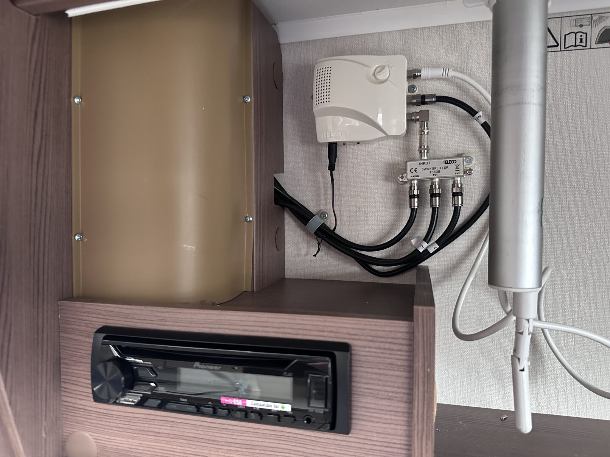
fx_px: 423
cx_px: 305
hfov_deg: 71.6
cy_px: 228
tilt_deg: -0.3
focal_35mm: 24
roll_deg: +1.4
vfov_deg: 56.8
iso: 640
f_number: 1.78
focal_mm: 6.86
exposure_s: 1/60
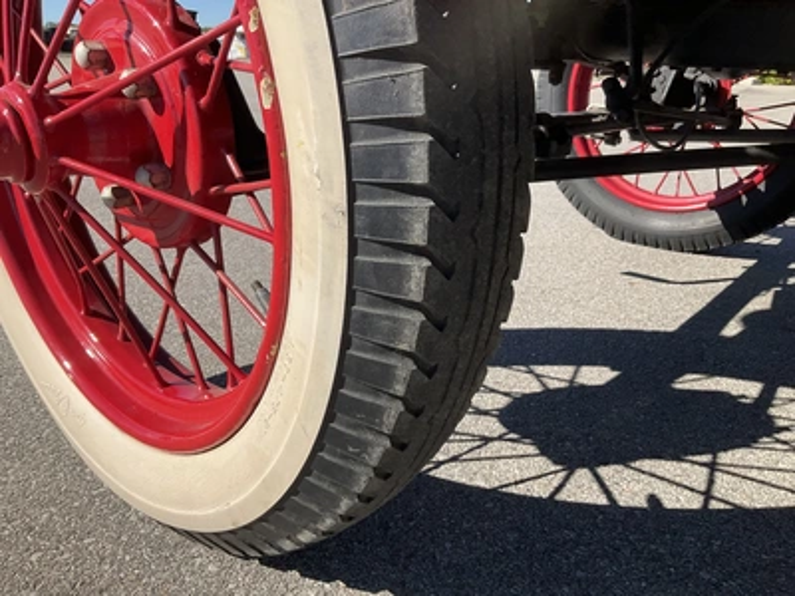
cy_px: 298
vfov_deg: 48.2
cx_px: 398
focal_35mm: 29
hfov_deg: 61.7
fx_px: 666
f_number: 1.8
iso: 25
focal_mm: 3
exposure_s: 1/1534
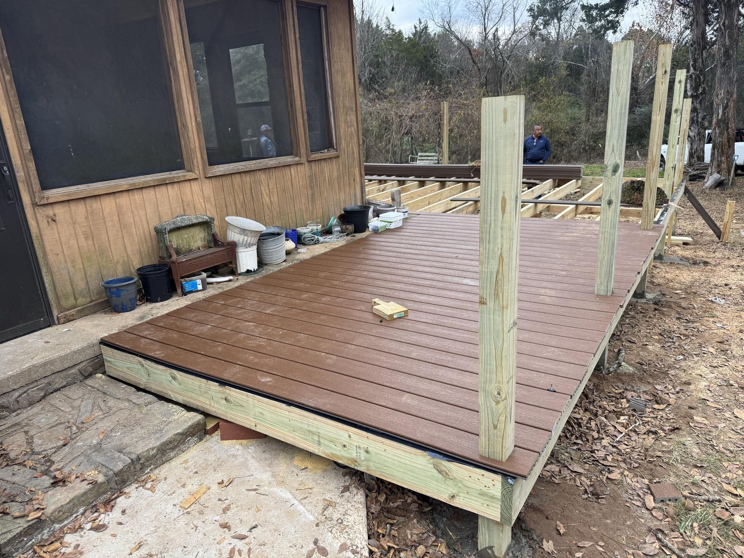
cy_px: 279
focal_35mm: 24
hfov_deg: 71.6
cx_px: 372
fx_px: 516
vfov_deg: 56.8
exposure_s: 1/121
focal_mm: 6.76
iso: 125
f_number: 1.78
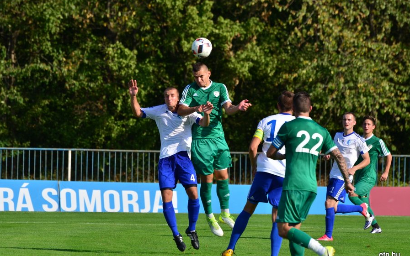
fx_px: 3934
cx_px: 205
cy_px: 131
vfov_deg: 3.7
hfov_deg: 6.0
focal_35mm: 352
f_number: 6.3
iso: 250
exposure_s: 1/1250
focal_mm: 230
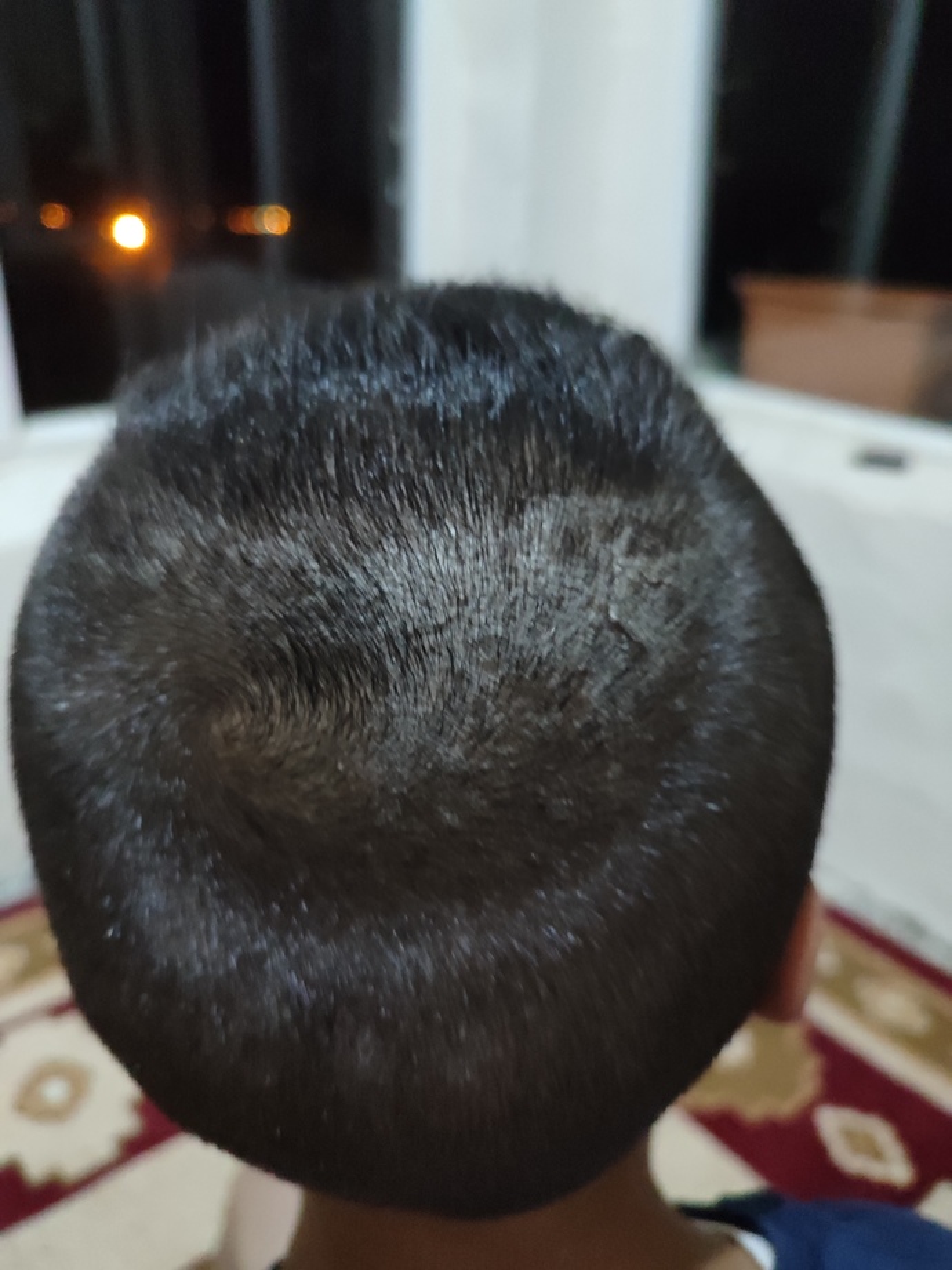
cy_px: 635
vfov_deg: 69.4
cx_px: 476
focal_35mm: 25
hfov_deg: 54.9
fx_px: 917
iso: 3914
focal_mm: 5.95
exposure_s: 1/16
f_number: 1.89
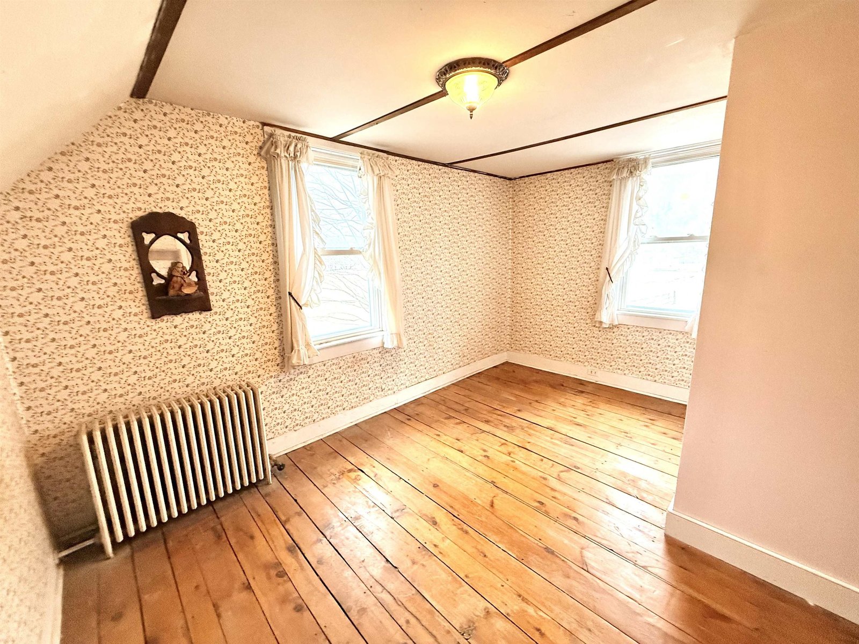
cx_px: 430
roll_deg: +1.4
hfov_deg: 102.1
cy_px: 322
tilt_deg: -11.8
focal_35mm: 14
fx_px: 347
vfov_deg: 85.7
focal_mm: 2.22
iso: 400
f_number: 2.2
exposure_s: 1/120
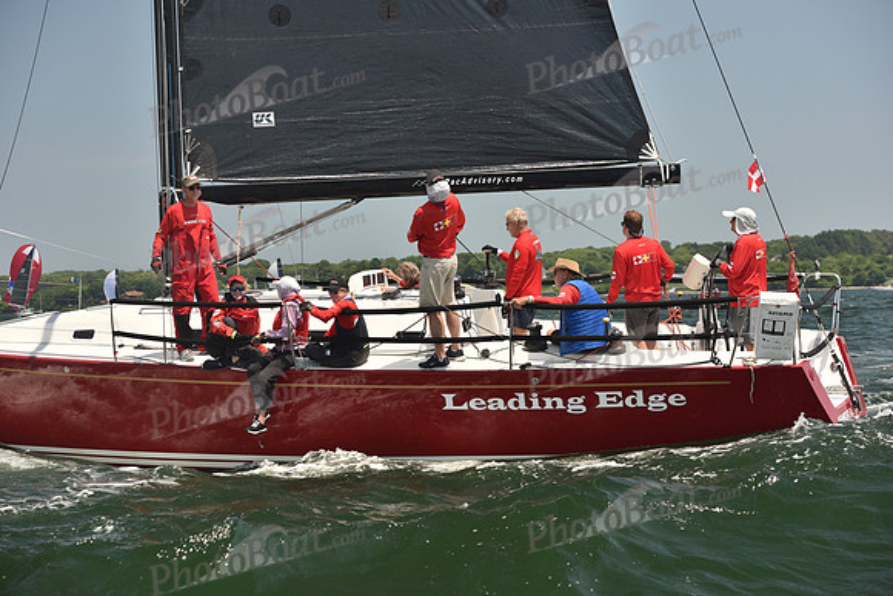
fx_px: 1737
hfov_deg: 28.8
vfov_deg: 19.5
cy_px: 298
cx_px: 446
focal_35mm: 70
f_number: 5.6
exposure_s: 1/640
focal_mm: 70
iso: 250
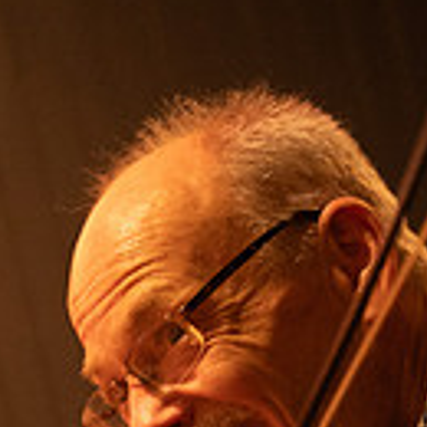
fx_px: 2861
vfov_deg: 8.3
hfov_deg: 8.5
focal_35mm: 205
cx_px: 80
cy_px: 667
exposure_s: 1/40
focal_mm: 70
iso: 8000
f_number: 4
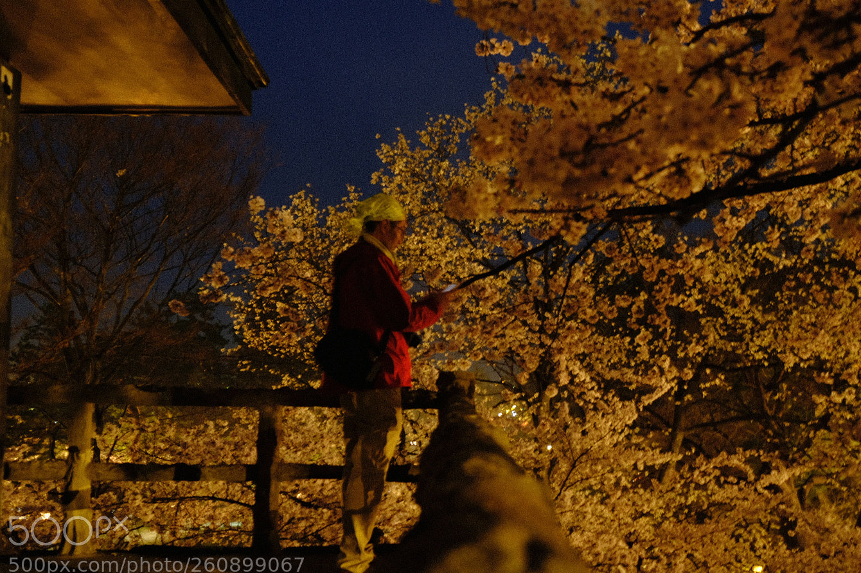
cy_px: 273
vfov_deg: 31.1
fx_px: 1028
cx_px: 483
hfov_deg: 45.4
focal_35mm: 43
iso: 400
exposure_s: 2
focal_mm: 24
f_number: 4
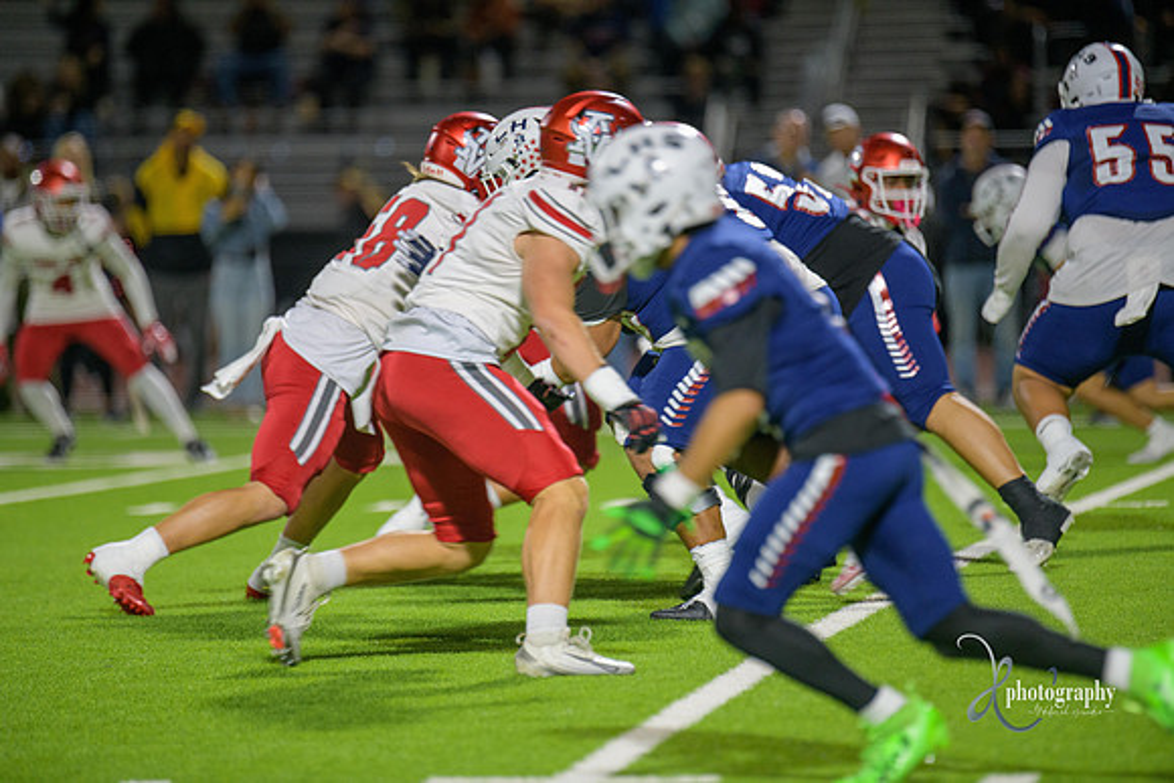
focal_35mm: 300
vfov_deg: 4.6
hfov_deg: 6.9
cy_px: 392
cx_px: 587
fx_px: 9785
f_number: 2.8
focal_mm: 300
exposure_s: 1/250
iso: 1250
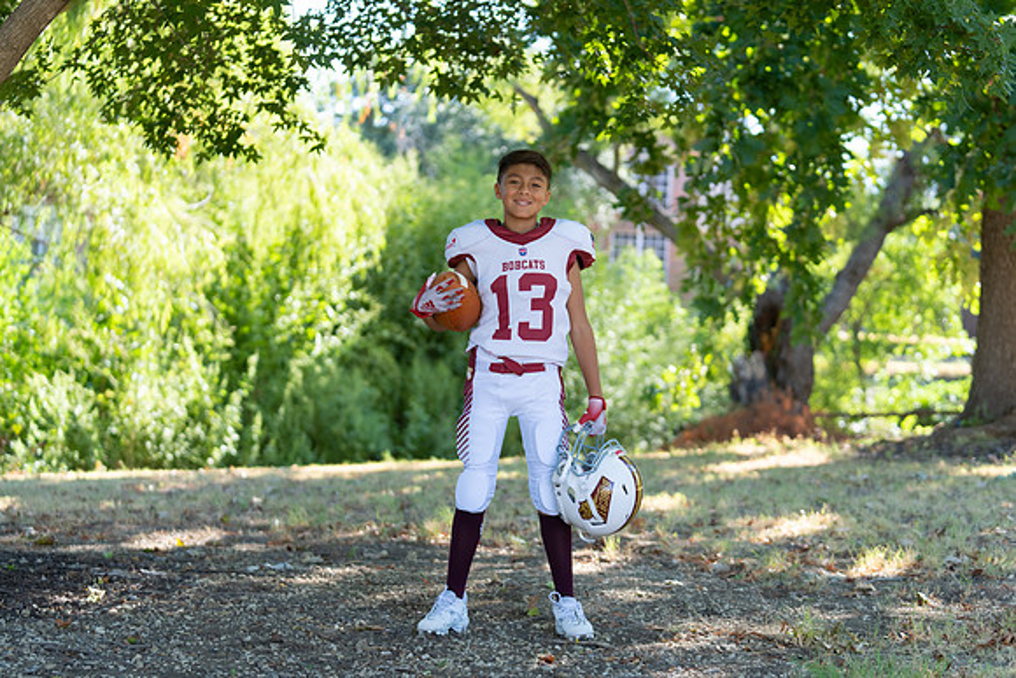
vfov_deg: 19.5
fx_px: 1976
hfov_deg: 28.8
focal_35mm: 70
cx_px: 508
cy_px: 339
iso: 160
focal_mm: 70
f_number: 2.8
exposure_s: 1/320
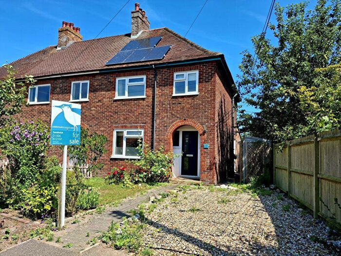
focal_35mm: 25
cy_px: 128
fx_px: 246
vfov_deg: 54.9
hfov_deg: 69.4
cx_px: 170
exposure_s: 1/1667
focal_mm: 4.69
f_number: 1.8
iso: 32
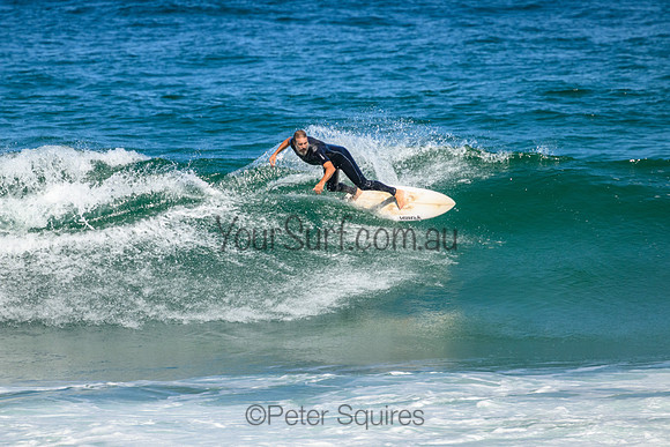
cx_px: 286
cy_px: 191
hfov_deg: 2.2
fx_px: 17132
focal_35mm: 920
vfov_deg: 1.5
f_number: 11
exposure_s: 1/2000
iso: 1400
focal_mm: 800
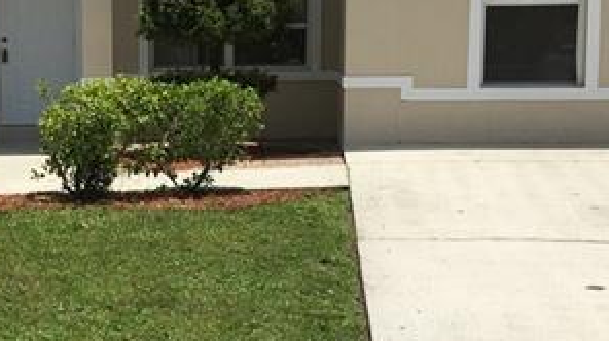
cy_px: 210
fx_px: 1323
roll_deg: +0.5
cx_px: 72
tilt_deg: -7.4
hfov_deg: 25.2
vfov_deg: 14.7
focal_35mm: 82
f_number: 2.2
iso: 25
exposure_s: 1/2747
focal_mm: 4.15
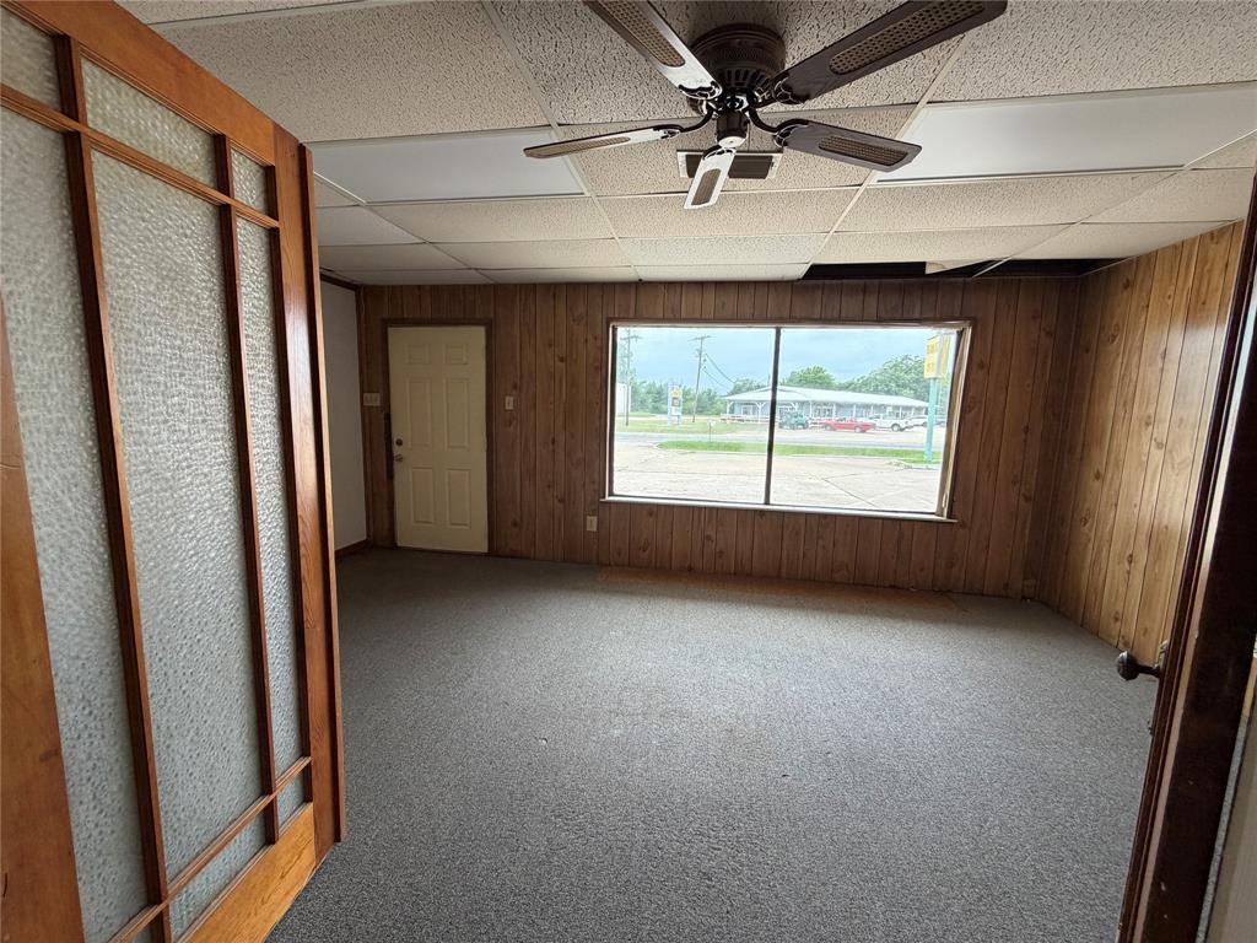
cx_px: 628
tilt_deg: -7.6
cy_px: 472
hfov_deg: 102.1
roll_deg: -0.7
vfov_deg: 85.7
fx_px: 508
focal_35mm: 14
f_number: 2.2
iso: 160
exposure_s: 1/121
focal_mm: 2.22
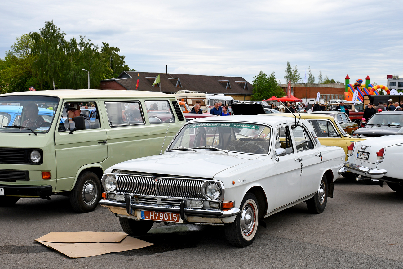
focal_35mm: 48
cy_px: 134
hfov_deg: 41.1
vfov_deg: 28.1
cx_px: 202
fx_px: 537
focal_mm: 32
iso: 200
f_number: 6.3
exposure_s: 1/800
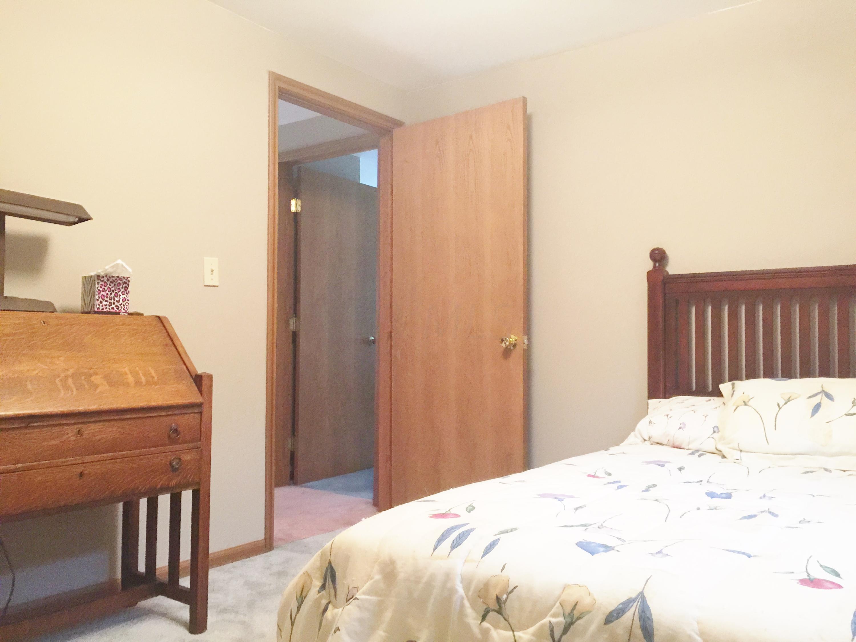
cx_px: 428
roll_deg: -1.0
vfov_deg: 48.2
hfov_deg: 61.7
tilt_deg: +2.7
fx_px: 717
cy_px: 321
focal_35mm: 29
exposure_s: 1/15
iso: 125
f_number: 2.2
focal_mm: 4.15
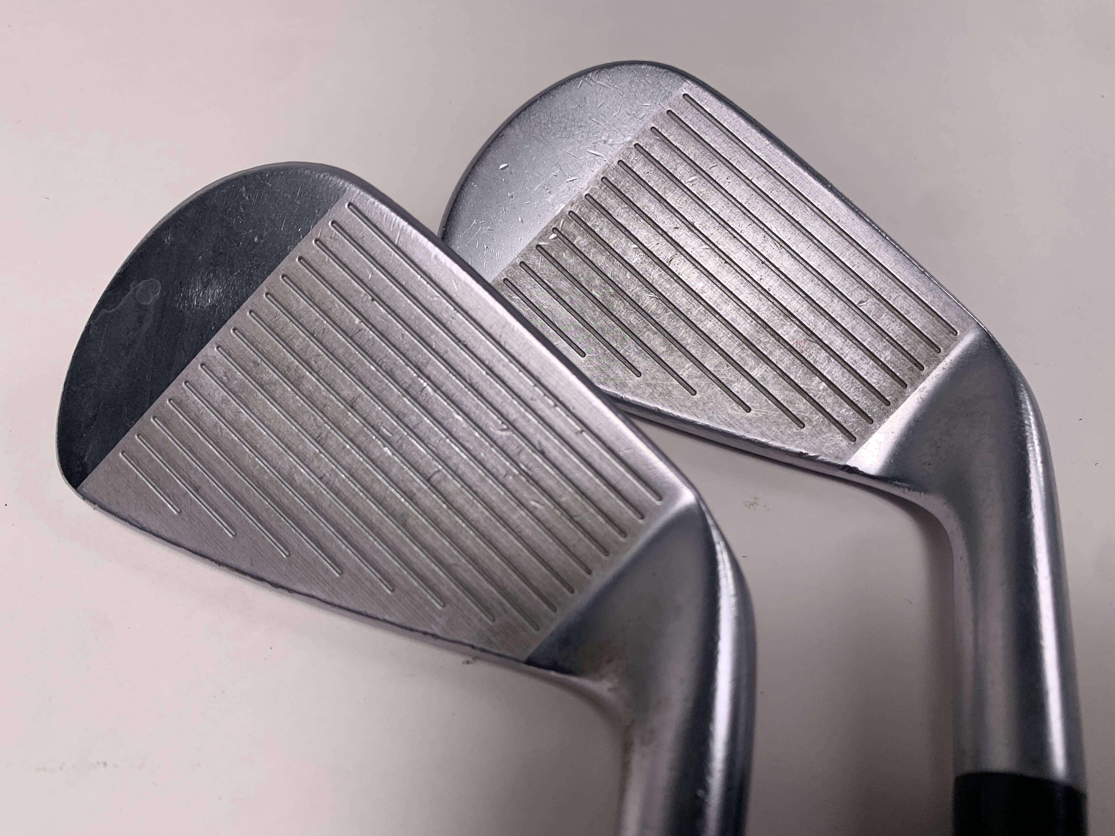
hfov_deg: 67.3
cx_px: 558
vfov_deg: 53.1
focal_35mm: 26
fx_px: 837
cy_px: 418
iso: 25
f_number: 1.8
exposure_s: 1/678
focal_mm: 4.25
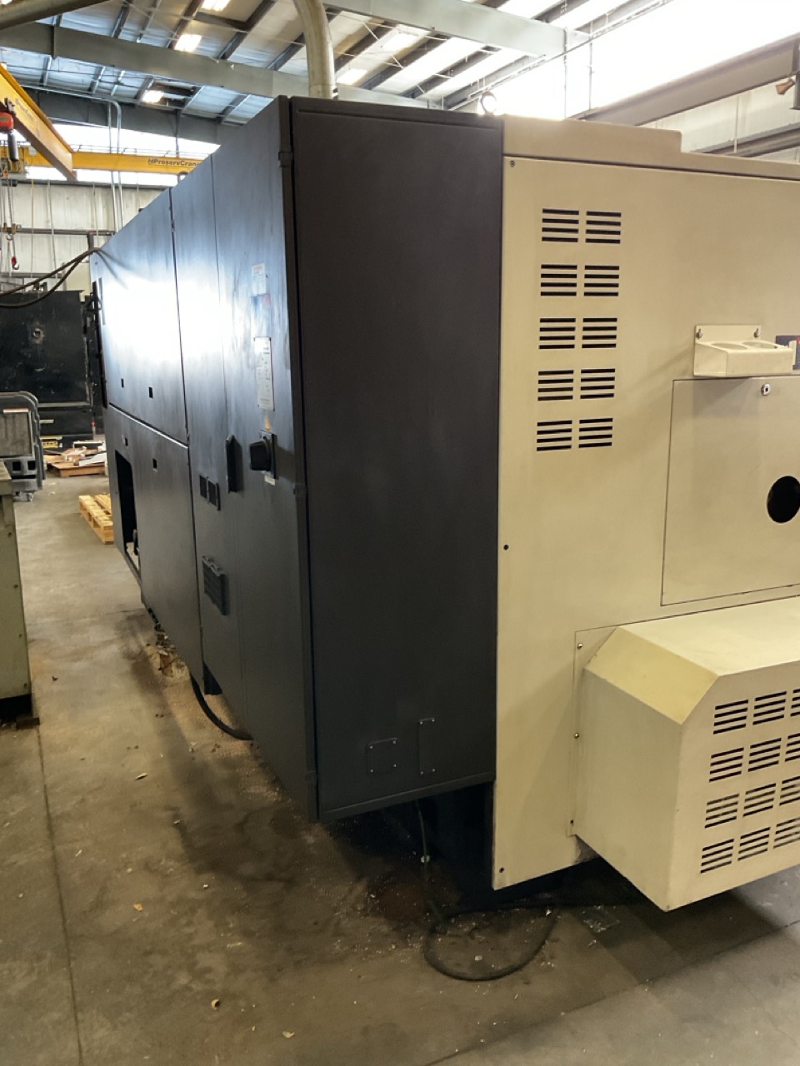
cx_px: 400
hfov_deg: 48.2
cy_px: 533
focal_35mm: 29
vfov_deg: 61.7
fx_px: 894
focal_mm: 3
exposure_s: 1/40
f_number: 1.8
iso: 200
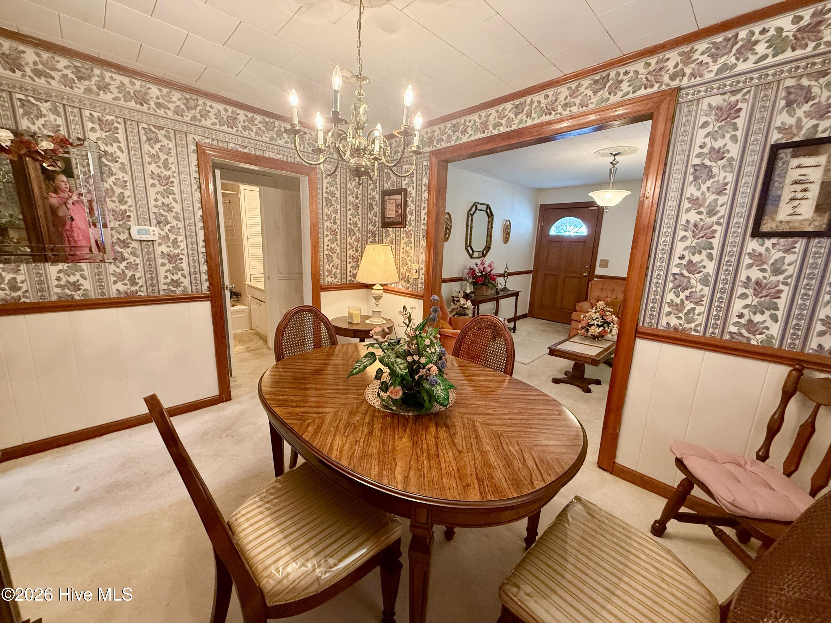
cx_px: 416
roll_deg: -2.2
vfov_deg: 85.7
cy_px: 312
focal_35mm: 14
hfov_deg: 102.1
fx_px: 336
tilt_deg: -11.2
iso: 400
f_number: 2.2
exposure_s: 1/60
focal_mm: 2.22
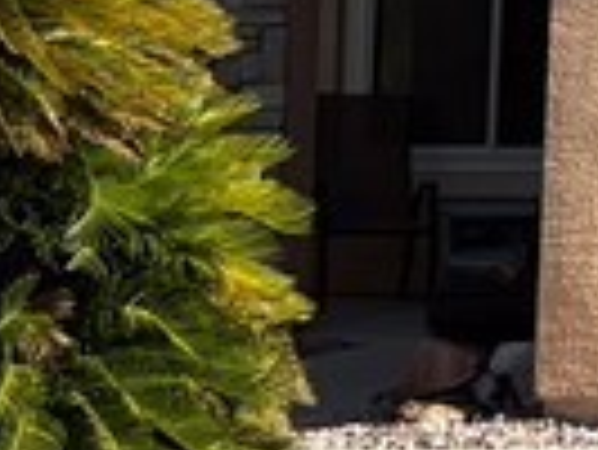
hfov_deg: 8.8
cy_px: -387
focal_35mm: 200
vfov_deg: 7.2
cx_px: 1529
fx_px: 3458
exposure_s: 1/2538
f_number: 1.6
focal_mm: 5.96
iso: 50
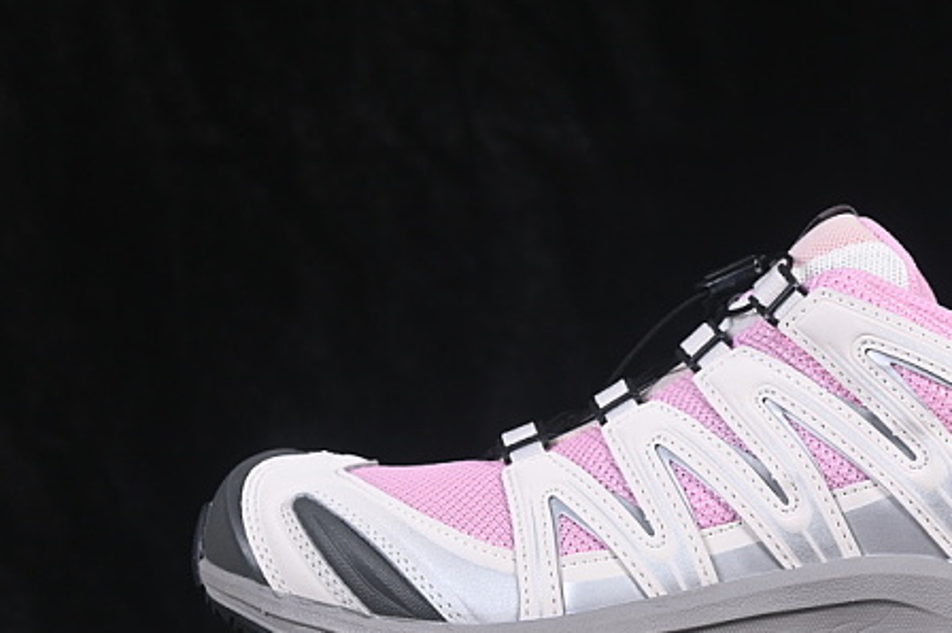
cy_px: 369
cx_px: 746
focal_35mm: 134
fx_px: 3541
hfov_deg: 15.2
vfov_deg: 10.2
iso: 160
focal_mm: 50
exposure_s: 1/80
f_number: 8
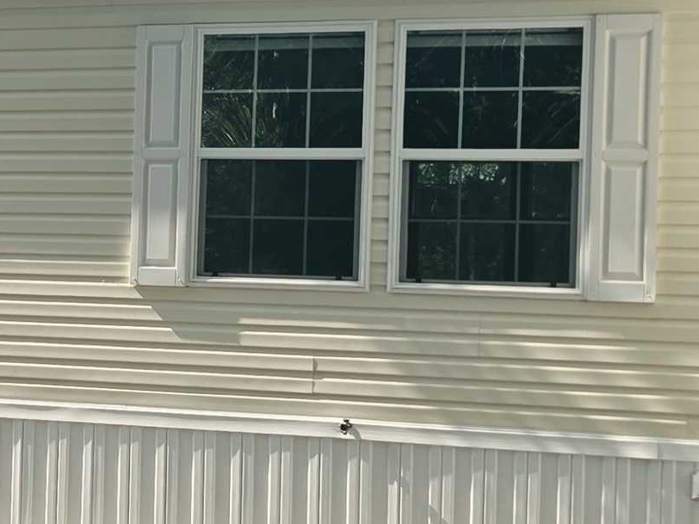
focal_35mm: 87
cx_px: 30
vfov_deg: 17.0
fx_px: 1757
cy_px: 225
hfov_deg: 21.8
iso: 25
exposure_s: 1/1108
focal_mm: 5.4
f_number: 1.8
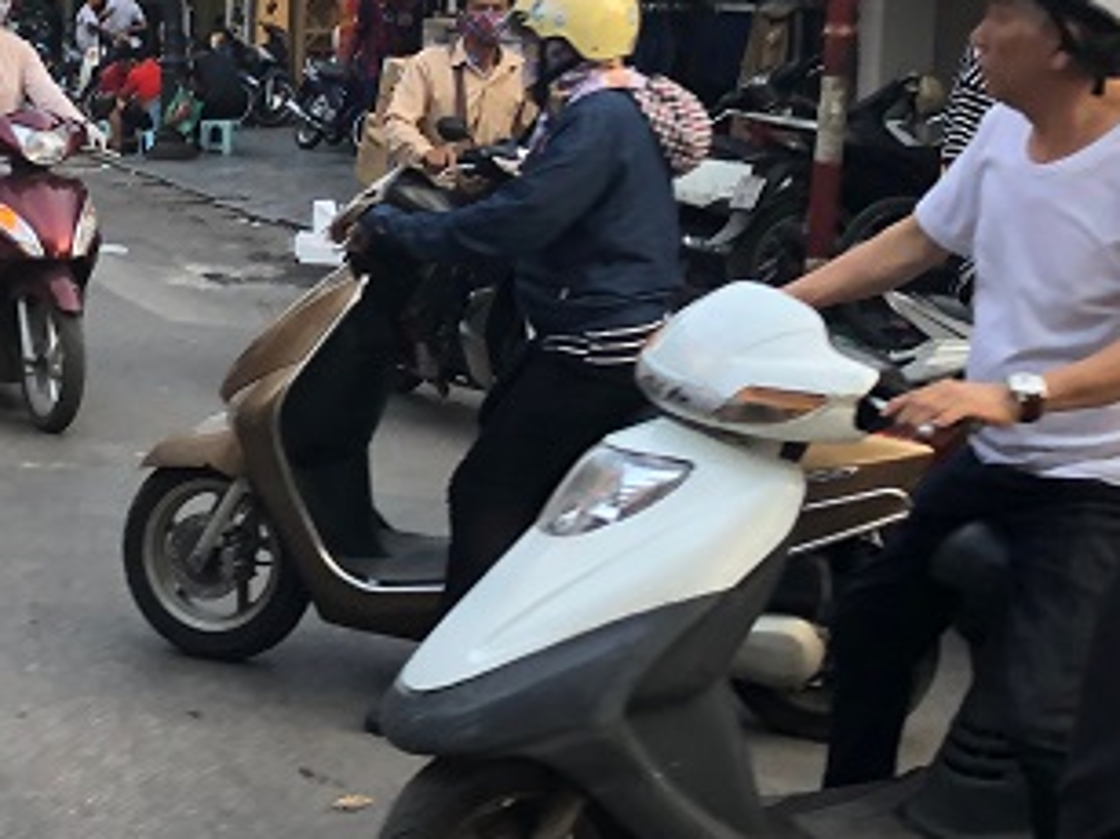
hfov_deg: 25.3
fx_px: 2361
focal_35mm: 73
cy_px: 306
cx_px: -7
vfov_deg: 20.1
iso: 40
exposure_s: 1/120
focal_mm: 3.99
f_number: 1.8
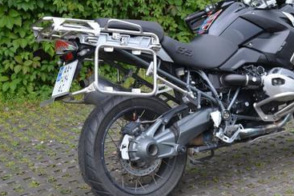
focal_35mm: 56
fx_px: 457
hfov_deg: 35.5
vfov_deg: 24.1
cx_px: 174
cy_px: 61
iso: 280
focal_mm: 22
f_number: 5.6
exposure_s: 1/125
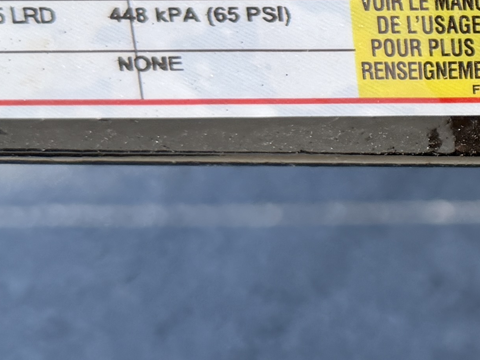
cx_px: 732
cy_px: 59
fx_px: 1553
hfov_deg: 16.0
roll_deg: +0.5
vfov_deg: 13.1
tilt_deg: -21.4
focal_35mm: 112
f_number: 1.78
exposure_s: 1/1949
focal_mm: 6.76
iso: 100
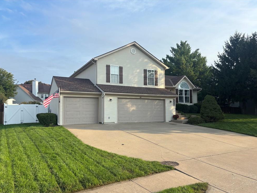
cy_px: 99
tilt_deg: +3.8
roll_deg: +0.6
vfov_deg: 51.4
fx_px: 201
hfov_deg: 65.3
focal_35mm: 27
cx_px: 127
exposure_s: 1/1912
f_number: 1.6
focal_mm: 5.96
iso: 50
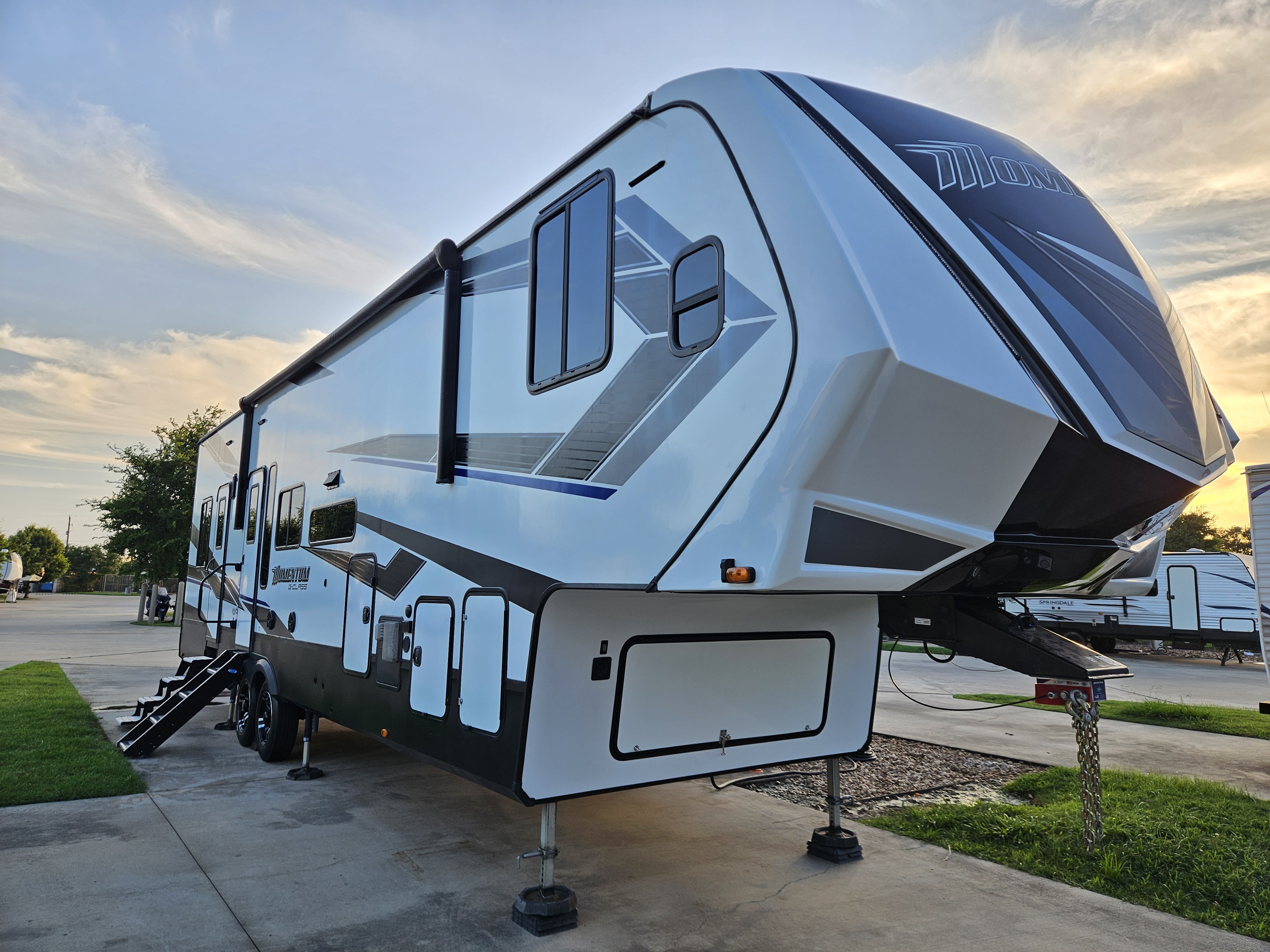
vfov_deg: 58.9
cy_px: 476
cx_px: 635
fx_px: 844
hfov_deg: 73.9
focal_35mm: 23
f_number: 1.8
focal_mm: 5.4
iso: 25
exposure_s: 1/228
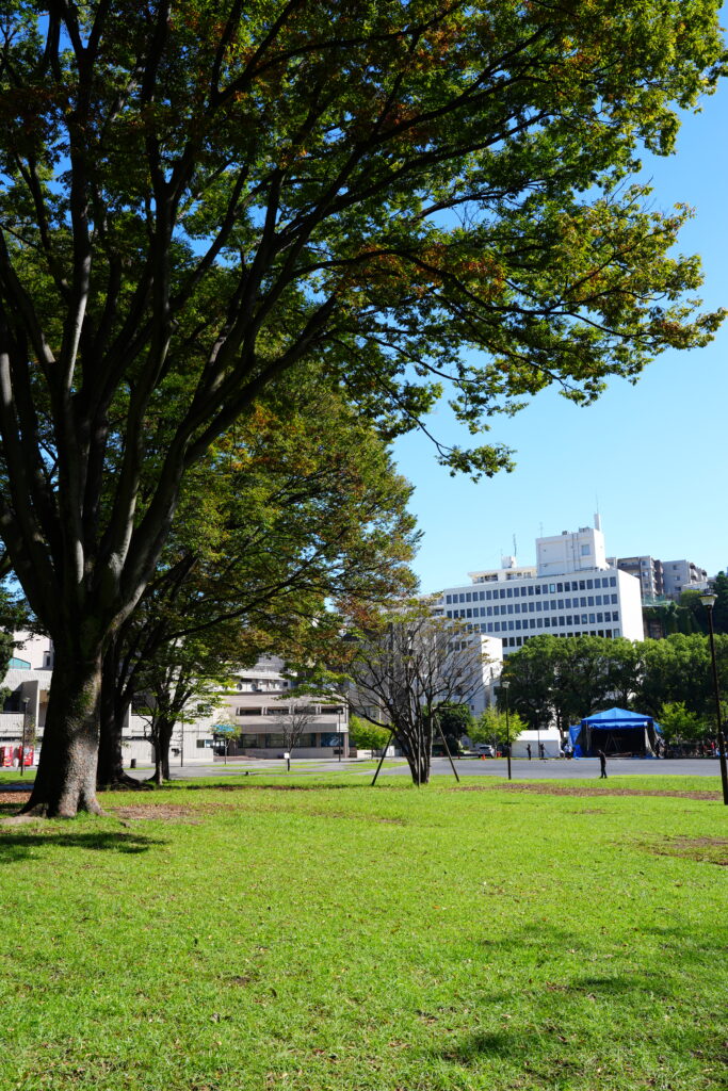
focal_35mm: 31
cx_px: 364
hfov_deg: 42.3
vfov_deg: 60.3
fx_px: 940
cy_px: 546
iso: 100
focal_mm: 31
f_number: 9
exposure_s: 1/125
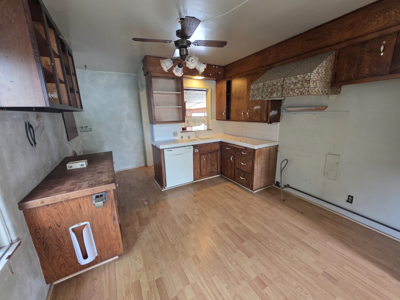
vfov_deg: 89.9
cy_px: 150
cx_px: 200
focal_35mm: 13
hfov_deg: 106.2
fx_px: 150
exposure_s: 1/60
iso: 400
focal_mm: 2.2
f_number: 1.9
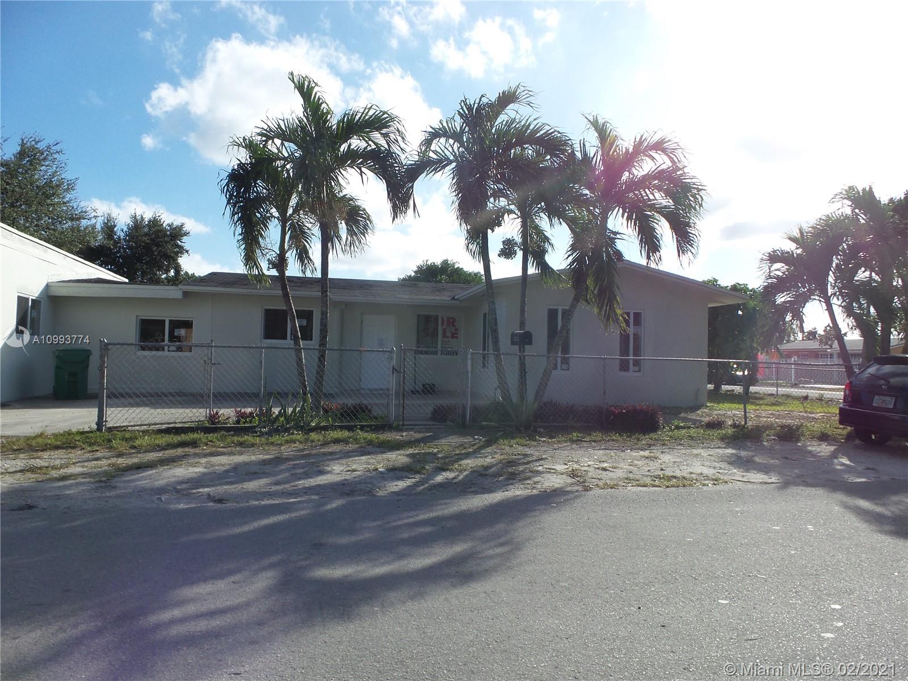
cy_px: 340
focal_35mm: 23
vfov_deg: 58.9
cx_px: 454
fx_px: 603
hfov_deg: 73.9
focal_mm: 4.1
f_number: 3.5
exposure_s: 1/1250
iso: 100
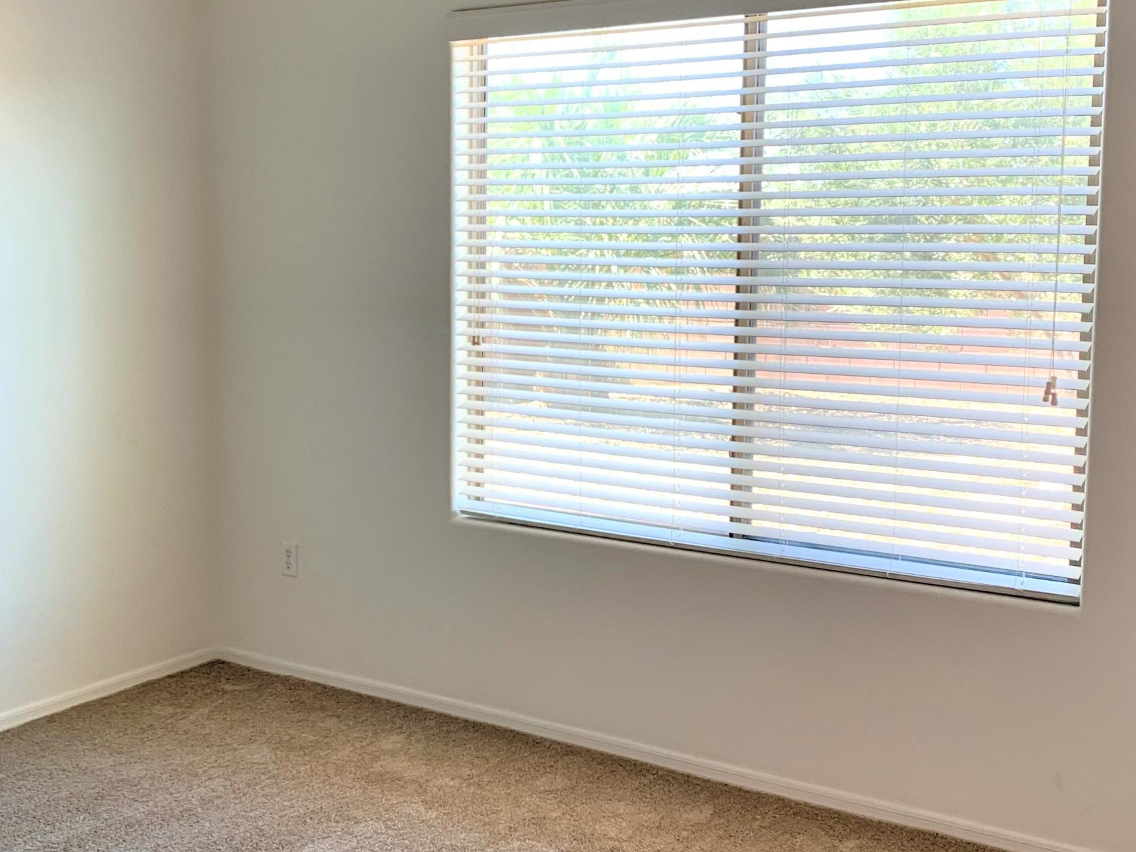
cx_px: 453
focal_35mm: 46
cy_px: 428
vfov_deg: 31.5
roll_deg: -0.9
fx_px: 1510
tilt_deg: -6.5
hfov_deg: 41.0
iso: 64
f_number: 1.8
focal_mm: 4.25
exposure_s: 1/120
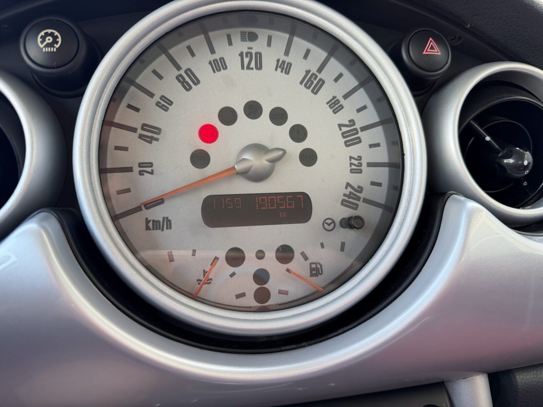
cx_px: 272
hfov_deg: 71.6
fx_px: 376
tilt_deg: -10.5
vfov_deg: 56.8
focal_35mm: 24
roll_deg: +0.3
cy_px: 204
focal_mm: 6.76
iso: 125
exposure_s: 1/121
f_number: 1.78
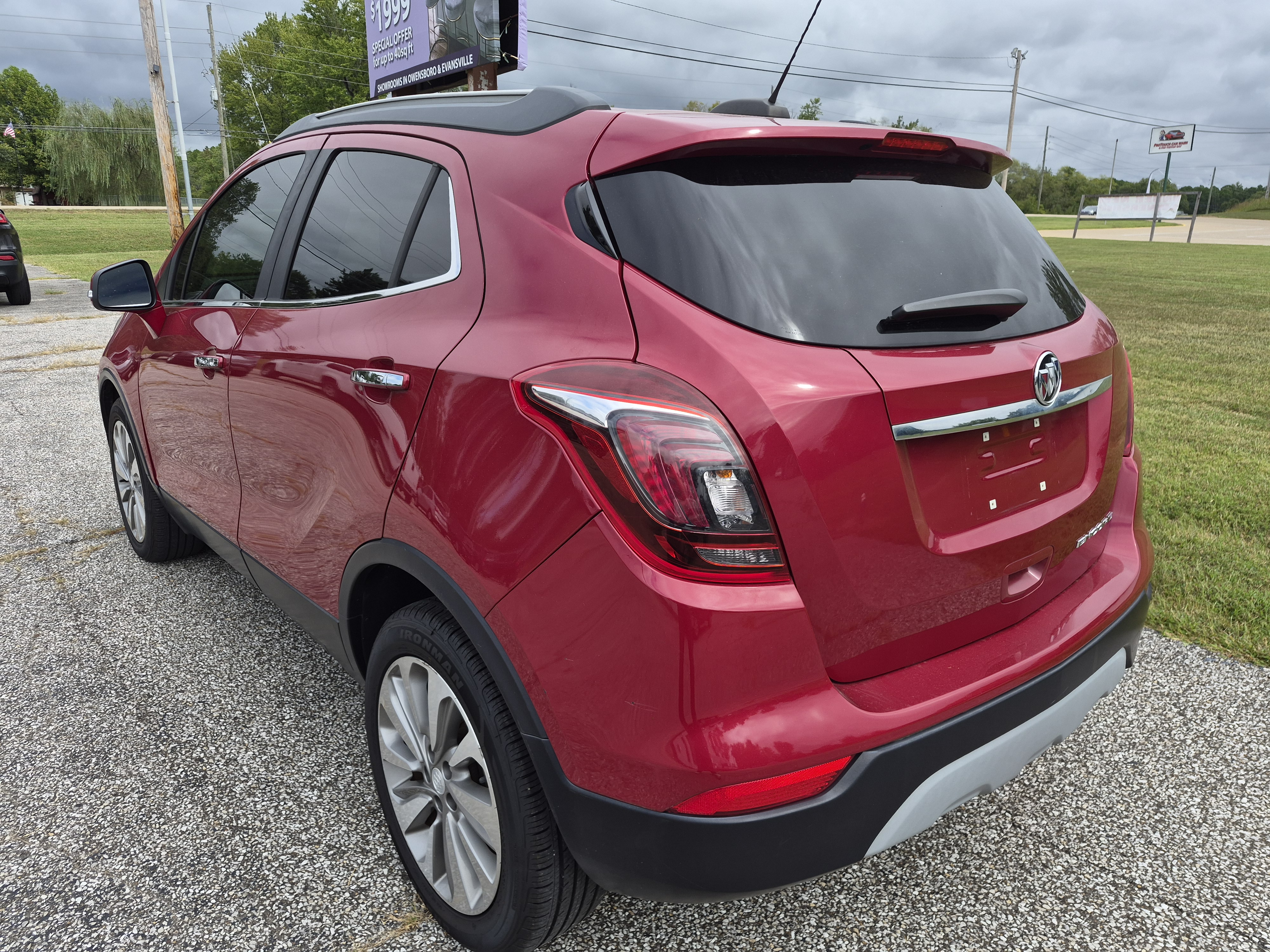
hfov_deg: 73.9
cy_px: 476
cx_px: 635
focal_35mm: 23
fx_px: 844
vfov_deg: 58.9
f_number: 1.8
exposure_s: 1/3280
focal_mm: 5.4
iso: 80
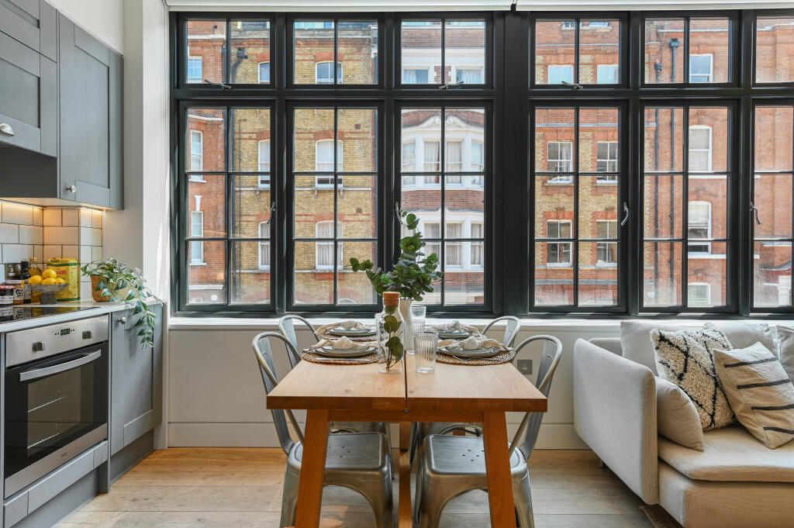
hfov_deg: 78.6
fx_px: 485
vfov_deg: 57.1
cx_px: 397
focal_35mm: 22
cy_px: 264
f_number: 8
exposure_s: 1/2
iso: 400
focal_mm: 22
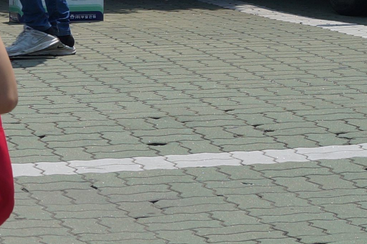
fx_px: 2058
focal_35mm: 202
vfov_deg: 6.8
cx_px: -361
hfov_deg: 9.5
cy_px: 79
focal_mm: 28
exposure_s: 1/400
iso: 100
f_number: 8
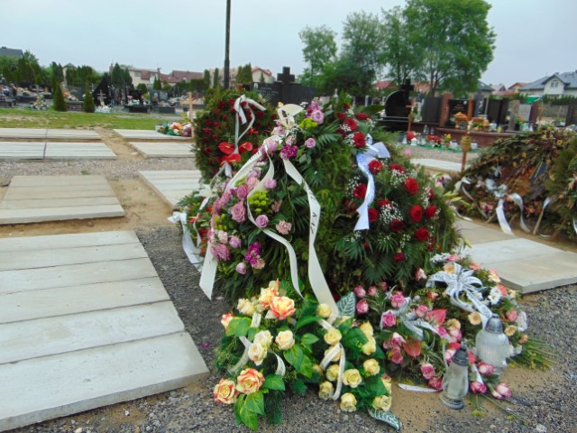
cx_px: 288
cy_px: 216
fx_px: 417
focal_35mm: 25
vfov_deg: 54.9
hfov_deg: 69.4
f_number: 3
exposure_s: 1/125
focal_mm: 4.5
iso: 80
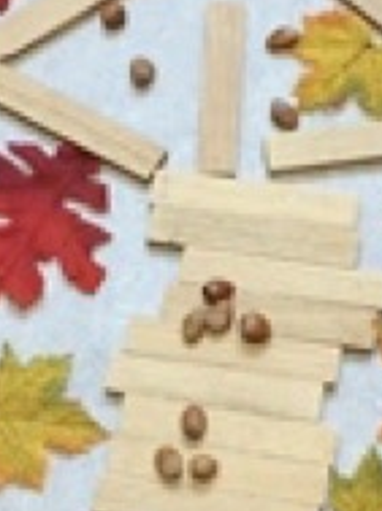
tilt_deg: -65.9
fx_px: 1816
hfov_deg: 12.0
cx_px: 217
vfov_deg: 16.0
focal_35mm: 123
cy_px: 368
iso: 40
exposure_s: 1/33
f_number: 2.2
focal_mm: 4.15
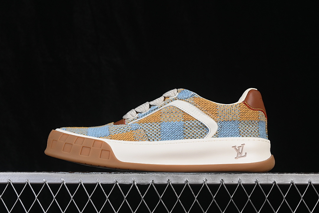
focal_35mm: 75
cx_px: 160
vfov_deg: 18.2
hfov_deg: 27.0
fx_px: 665
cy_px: 106
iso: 160
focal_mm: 50
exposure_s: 1/80
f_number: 8
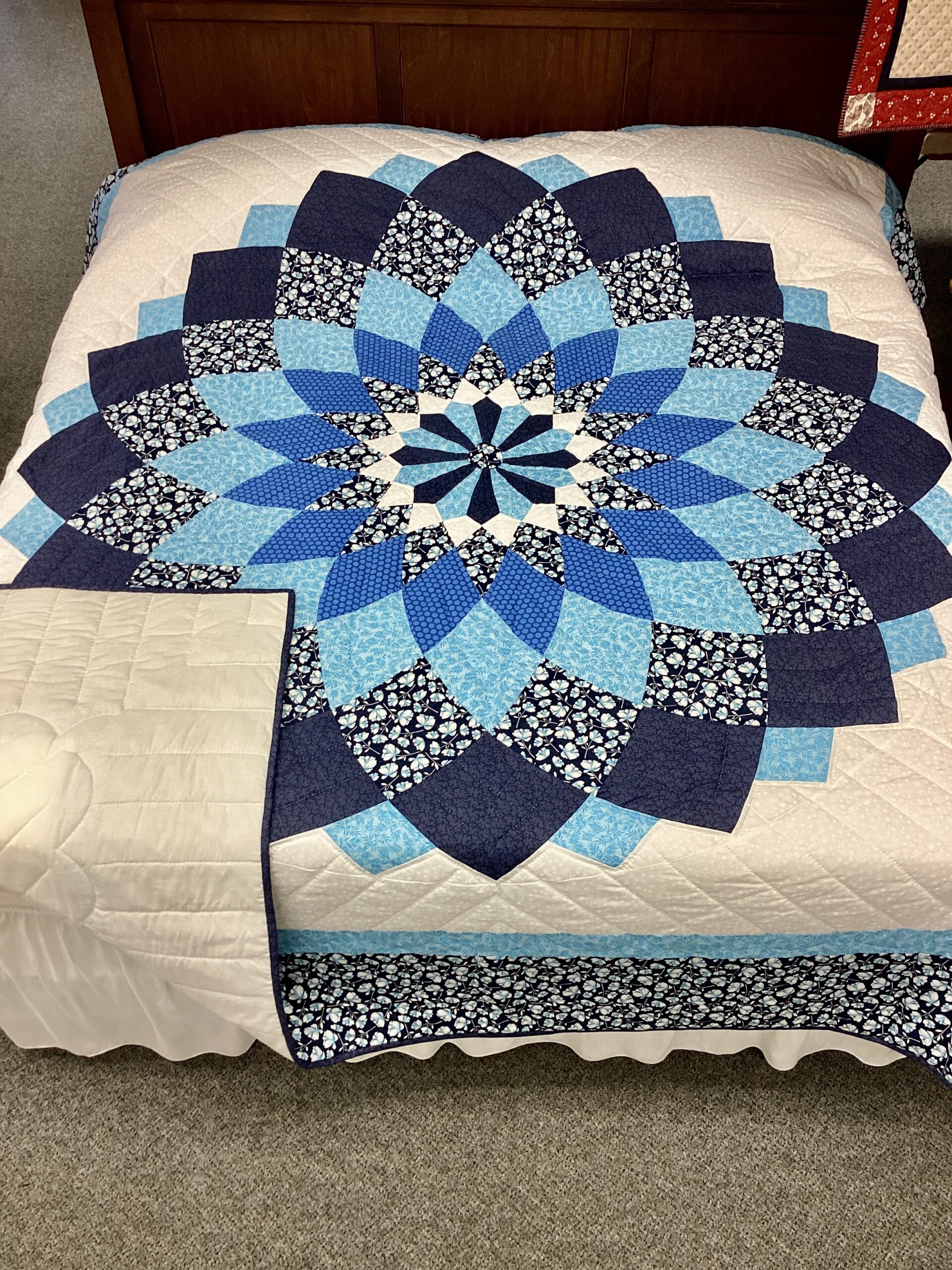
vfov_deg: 58.4
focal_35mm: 31
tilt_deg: -49.7
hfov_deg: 45.4
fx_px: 1137
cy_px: 635
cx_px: 476
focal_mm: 3.3
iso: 100
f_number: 2.4
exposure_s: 1/60
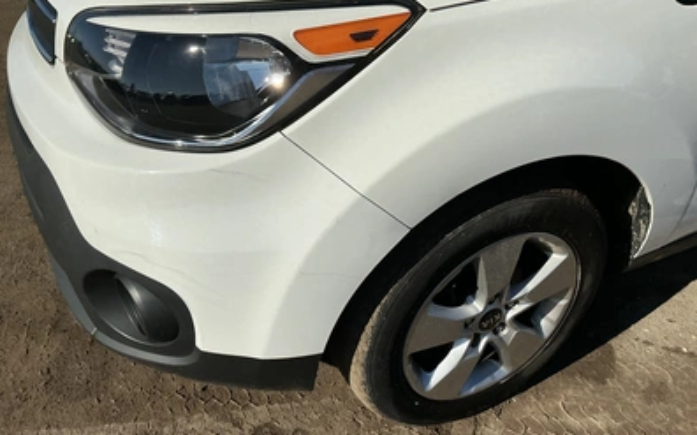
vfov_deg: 41.7
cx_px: 347
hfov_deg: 62.9
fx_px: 570
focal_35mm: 30
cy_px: 240
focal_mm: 3
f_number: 1.8
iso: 25
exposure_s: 1/4785
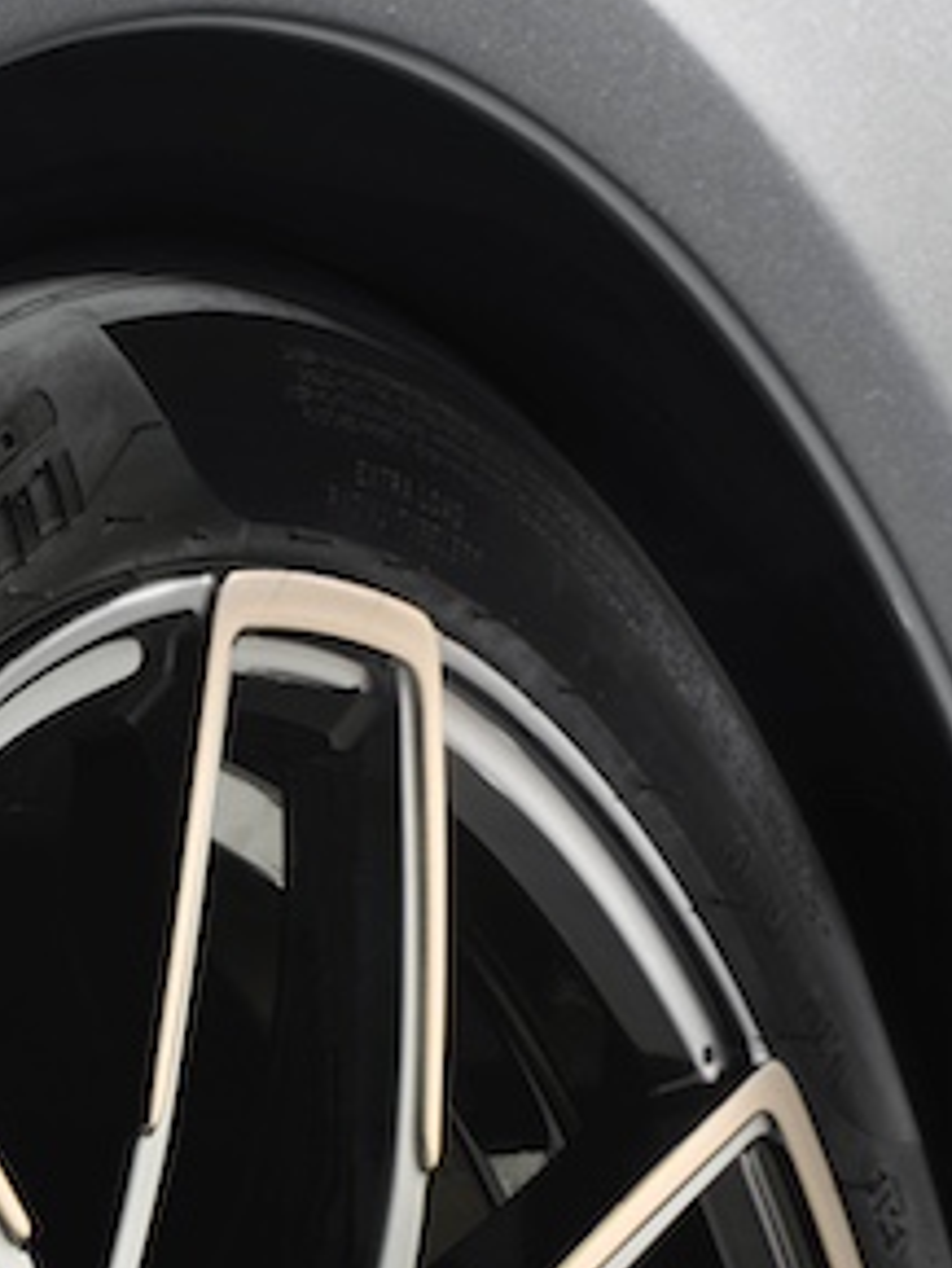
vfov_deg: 5.1
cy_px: 1974
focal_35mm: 385
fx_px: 14107
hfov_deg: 3.9
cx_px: -13
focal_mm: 110
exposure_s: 1/125
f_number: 11
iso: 50
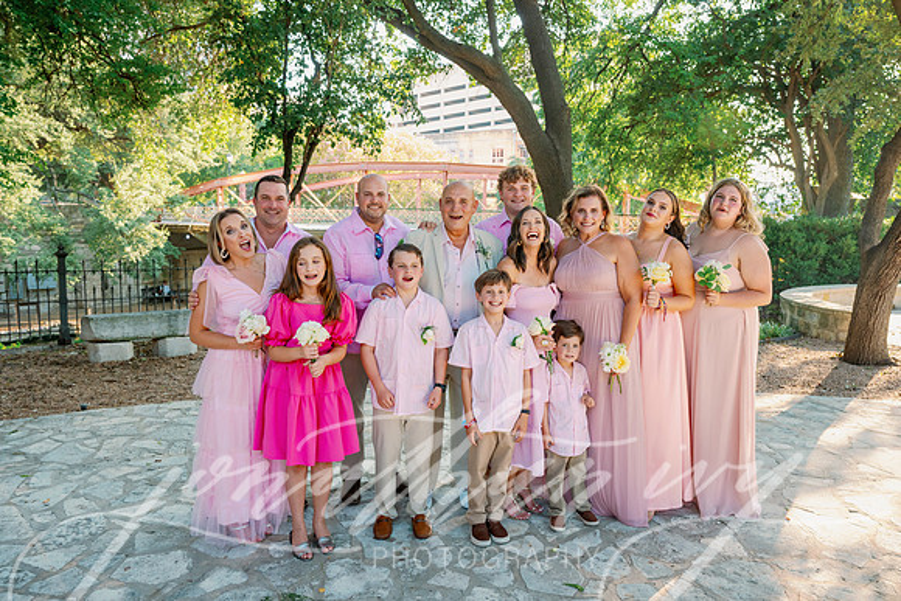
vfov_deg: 49.3
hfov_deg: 69.0
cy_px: 301
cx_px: 444
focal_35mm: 26
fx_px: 655
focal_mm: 25.5
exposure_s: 1/200
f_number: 4.5
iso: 500
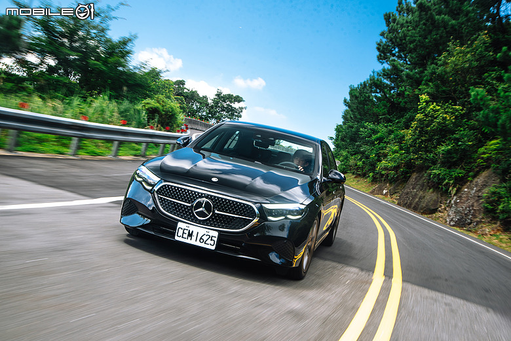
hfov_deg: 41.1
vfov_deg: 28.1
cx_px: 256
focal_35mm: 48
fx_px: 682
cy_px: 170
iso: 100
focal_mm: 48
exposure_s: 1/25
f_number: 5.6
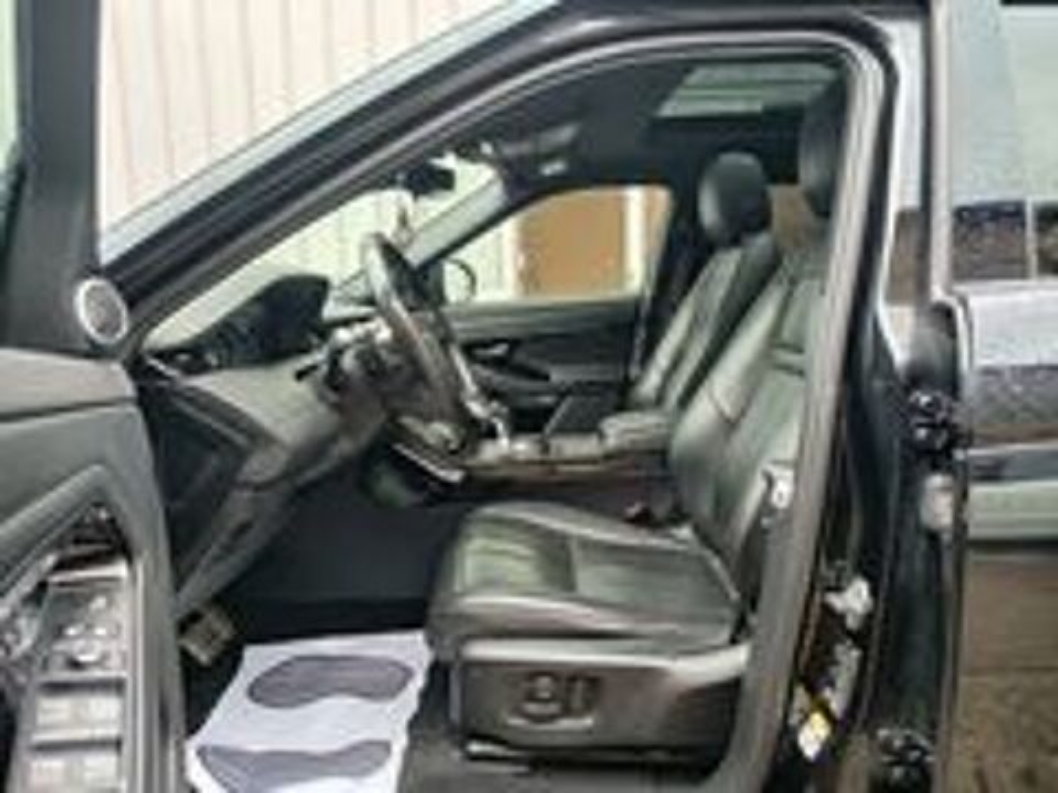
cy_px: 396
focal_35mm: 24
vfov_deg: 56.8
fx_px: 734
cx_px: 529
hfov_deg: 71.6
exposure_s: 1/50
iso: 262
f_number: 1.7
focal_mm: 5.24
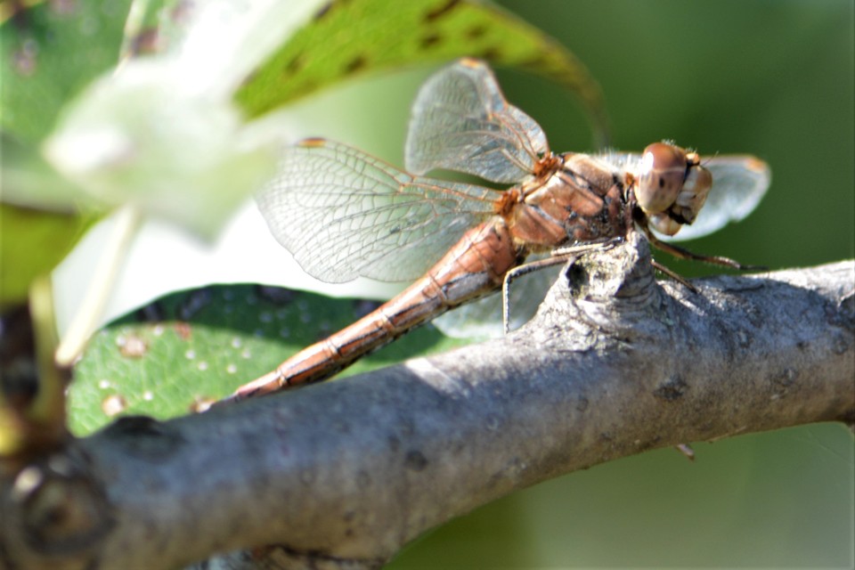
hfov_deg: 4.6
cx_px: 428
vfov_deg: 3.1
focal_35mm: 450
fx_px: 10687
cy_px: 285
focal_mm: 300
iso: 200
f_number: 8
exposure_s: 1/125
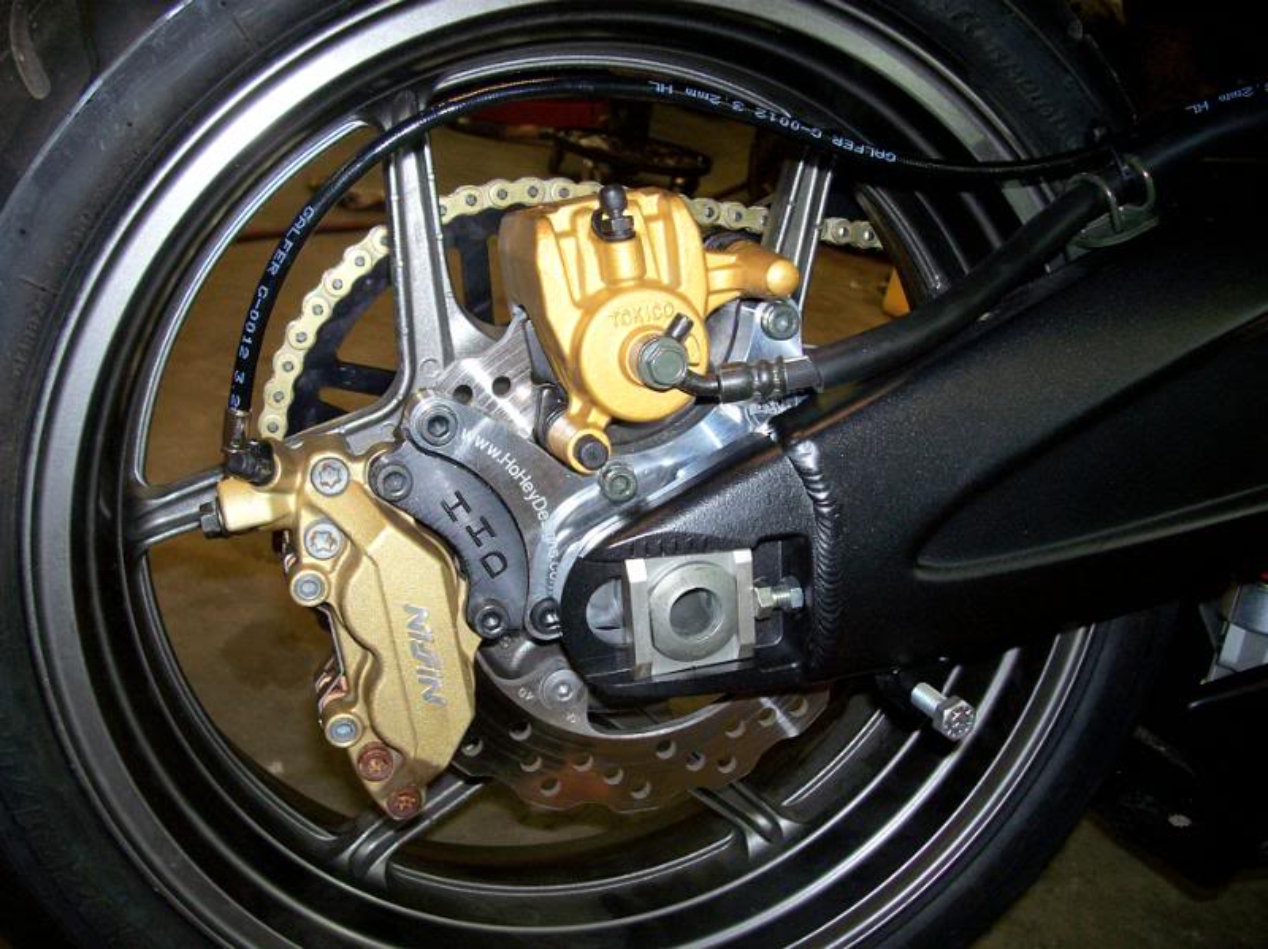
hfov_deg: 54.0
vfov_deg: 41.8
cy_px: 474
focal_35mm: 34
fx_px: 1245
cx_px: 634
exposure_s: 1/64
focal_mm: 5.6
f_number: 2.7
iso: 80
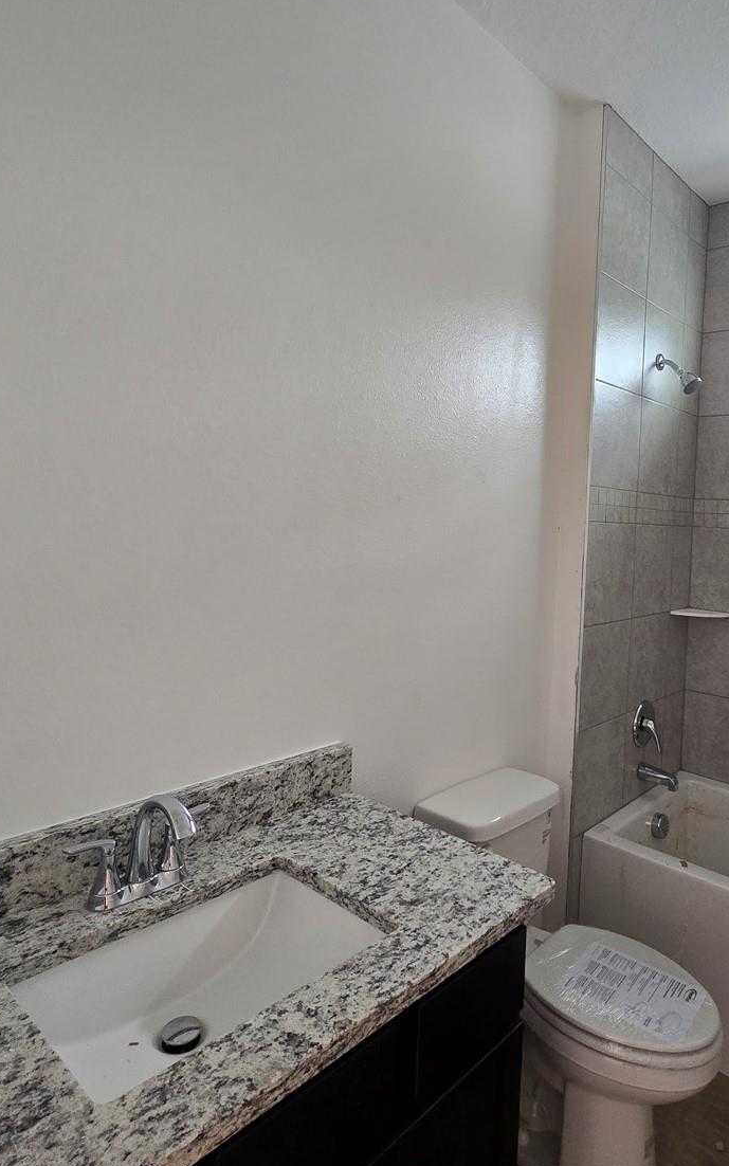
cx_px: 459
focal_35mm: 20
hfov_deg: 58.8
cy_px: 535
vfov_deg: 84.9
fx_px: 636
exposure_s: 1/60
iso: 160
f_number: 2.2
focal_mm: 2.2
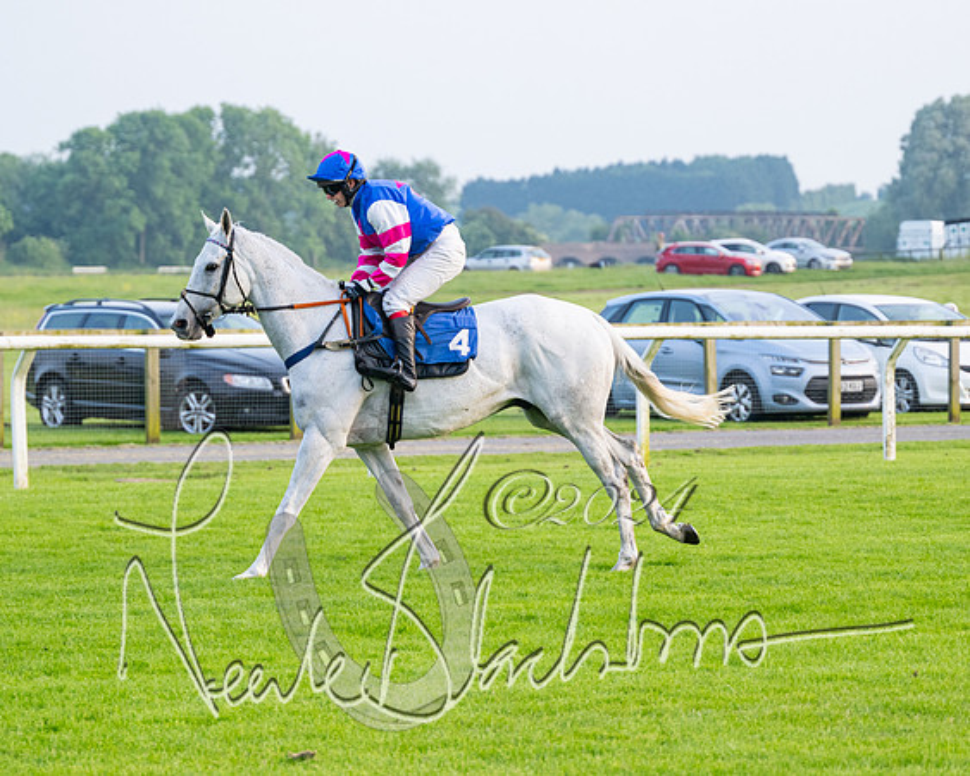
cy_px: 379
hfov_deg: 11.0
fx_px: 5031
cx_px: 533
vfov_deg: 8.8
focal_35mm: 175
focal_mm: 115
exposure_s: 1/800
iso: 400
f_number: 4
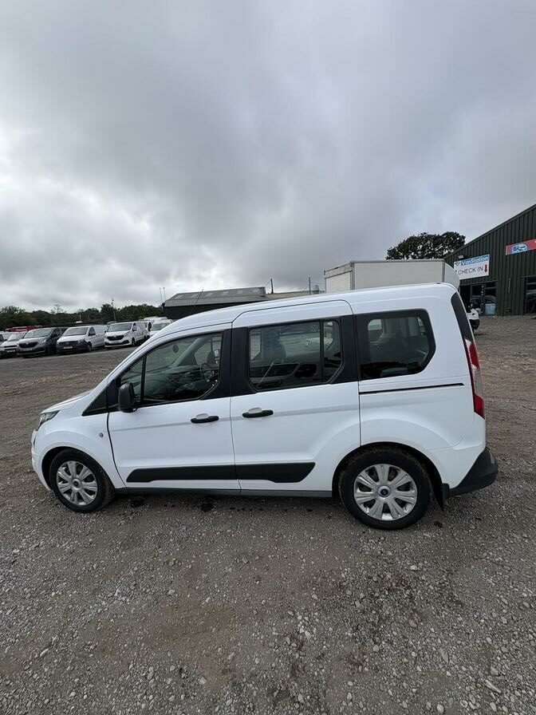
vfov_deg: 102.1
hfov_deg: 85.7
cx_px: 268
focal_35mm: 14
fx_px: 289
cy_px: 358
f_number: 2.2
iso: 40
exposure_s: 1/1567
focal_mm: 2.22
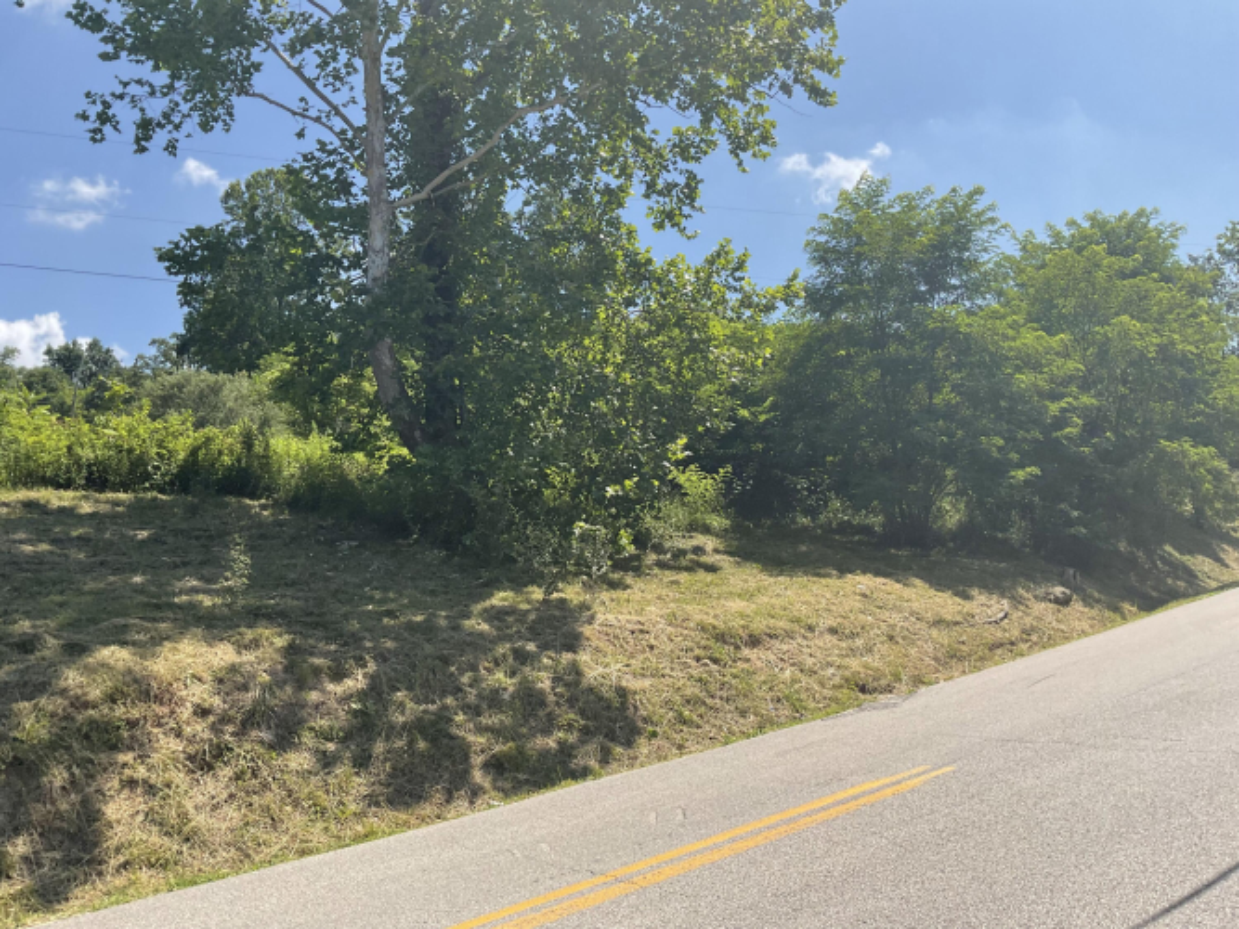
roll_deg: +1.4
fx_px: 1038
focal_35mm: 29
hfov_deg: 61.7
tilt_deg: +10.7
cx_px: 620
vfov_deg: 48.2
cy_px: 464
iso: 16
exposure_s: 1/1730
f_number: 1.8
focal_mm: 3
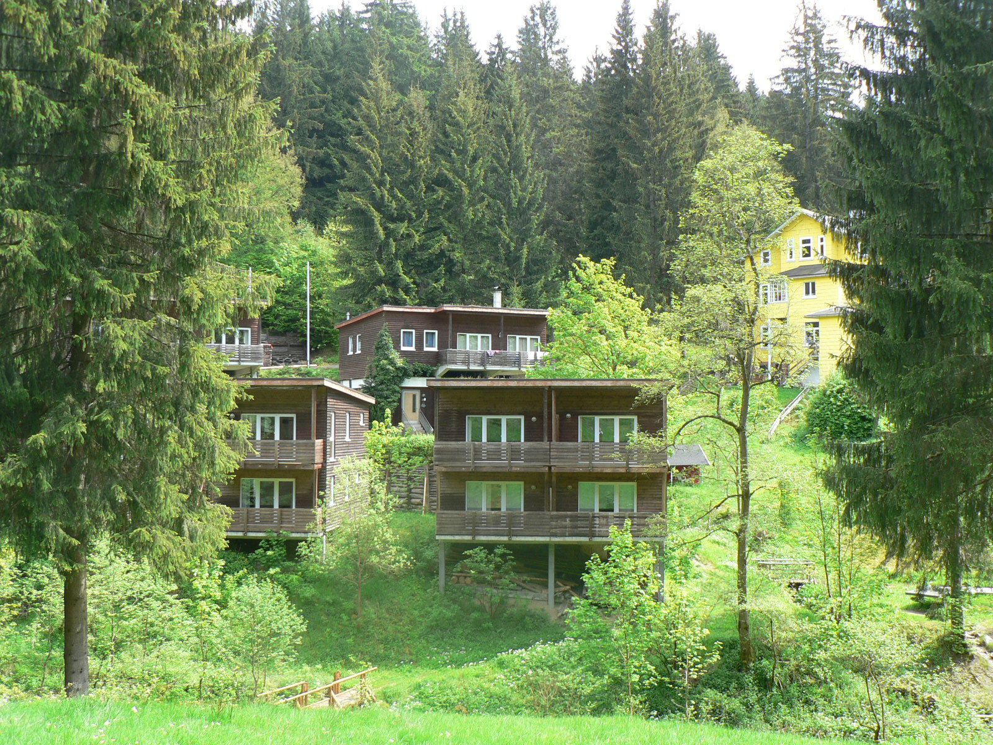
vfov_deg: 34.3
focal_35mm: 42
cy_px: 372
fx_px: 1205
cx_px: 496
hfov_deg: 44.8
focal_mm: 7
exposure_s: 1/100
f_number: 3.2
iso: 80
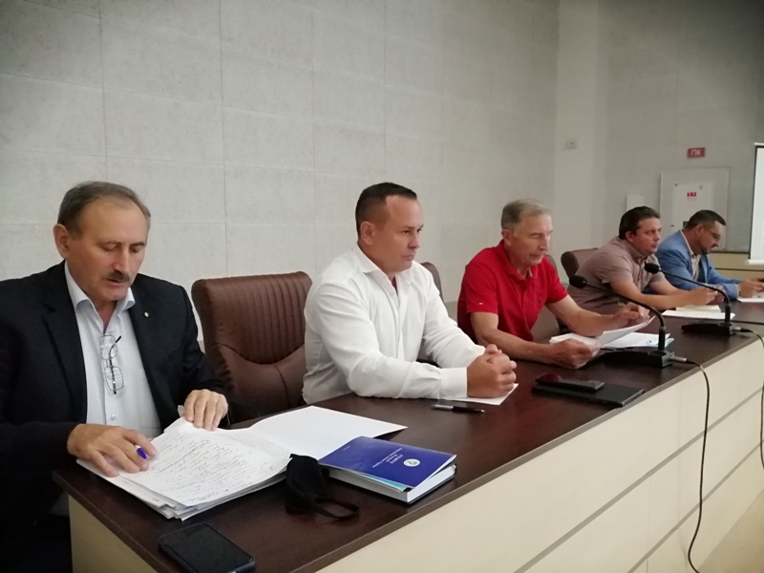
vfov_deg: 53.1
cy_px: 286
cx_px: 382
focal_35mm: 26
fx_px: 574
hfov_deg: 67.3
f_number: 1.8
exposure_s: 1/100
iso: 640
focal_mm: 3.62
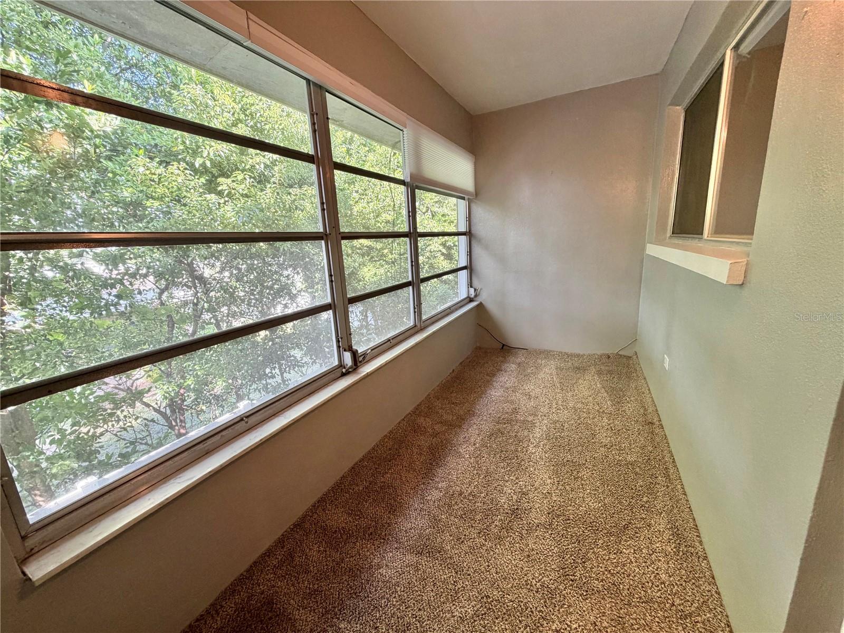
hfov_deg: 102.1
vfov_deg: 85.7
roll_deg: +3.7
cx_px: 422
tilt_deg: -13.3
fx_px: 341
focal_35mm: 14
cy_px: 316
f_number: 2.2
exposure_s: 1/60
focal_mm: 2.22
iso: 200
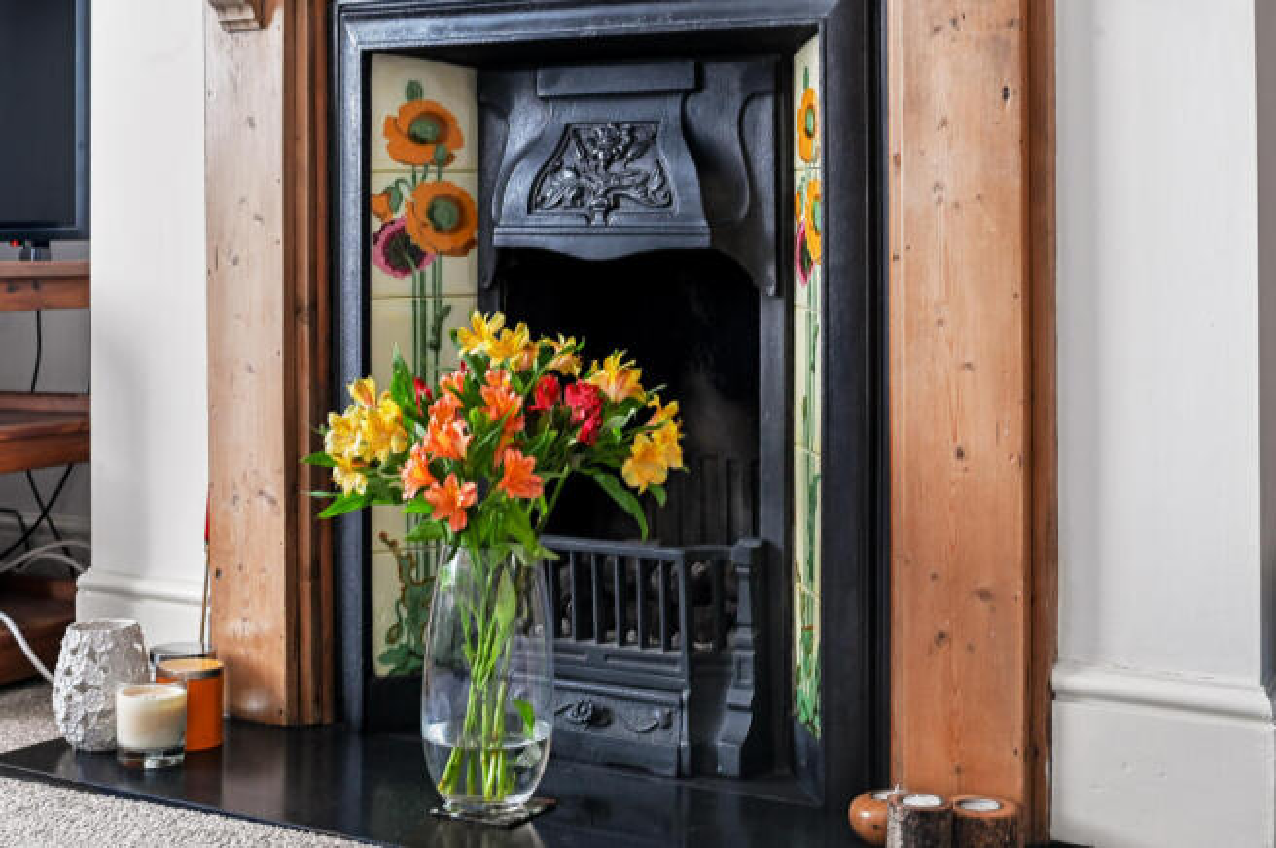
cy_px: 424
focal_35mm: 50
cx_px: 638
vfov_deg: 26.9
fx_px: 1770
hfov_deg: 39.6
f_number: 8
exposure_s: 1.6
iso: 400
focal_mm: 50
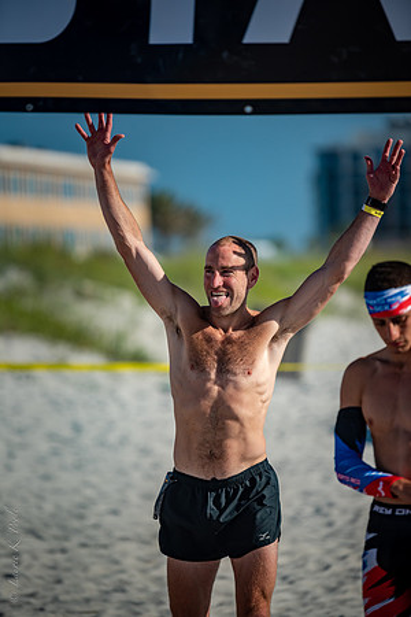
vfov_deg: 10.3
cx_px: 206
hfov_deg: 6.9
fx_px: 3425
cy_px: 308
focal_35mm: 200
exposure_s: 1/4000
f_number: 2.8
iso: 280
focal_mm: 200
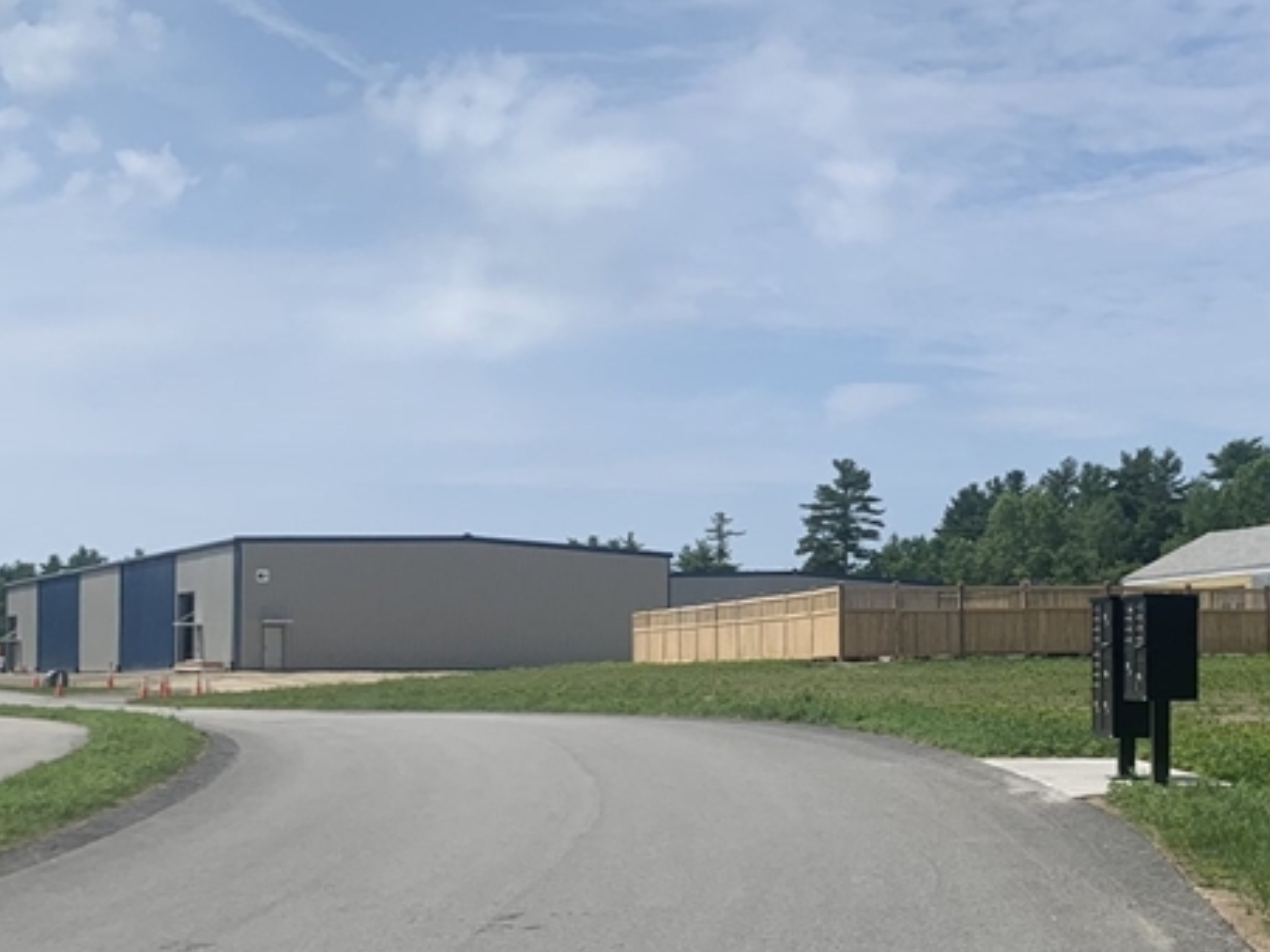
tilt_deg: +2.0
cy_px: 628
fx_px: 2164
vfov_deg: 24.7
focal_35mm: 59
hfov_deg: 32.2
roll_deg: -1.7
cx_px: 921
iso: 25
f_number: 1.8
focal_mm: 4.25
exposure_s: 1/3937
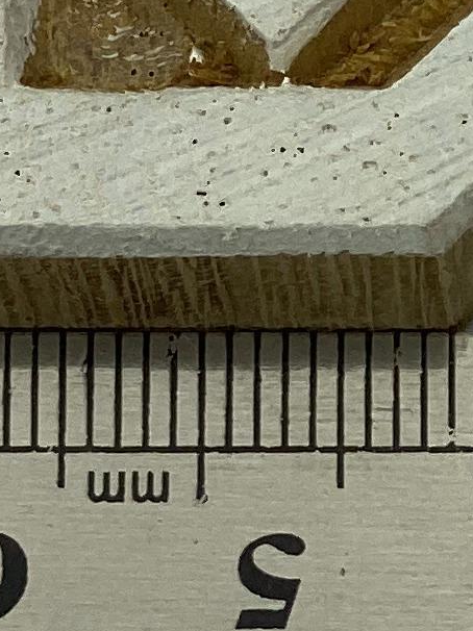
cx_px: 600
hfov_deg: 4.3
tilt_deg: -77.7
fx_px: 6308
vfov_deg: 5.7
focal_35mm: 346
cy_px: 230
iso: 20
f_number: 2
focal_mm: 6
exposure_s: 1/813
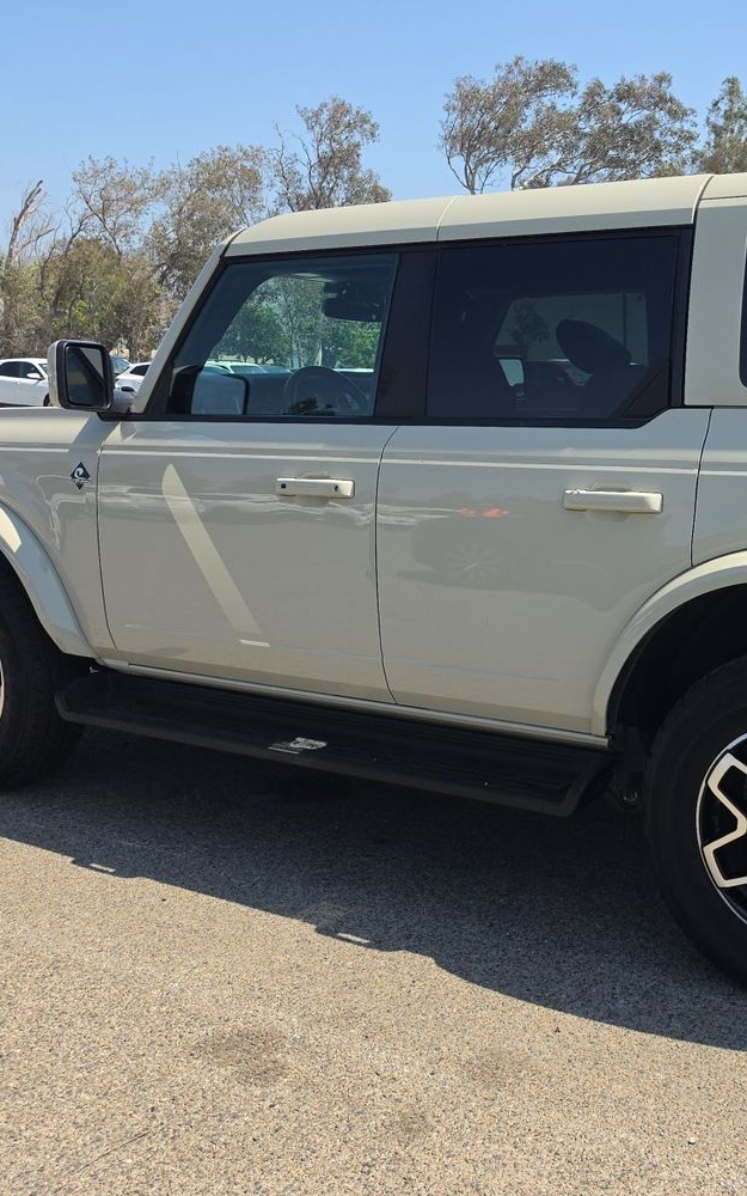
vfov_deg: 50.3
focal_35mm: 39
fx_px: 1270
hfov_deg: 31.6
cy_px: 550
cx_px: 633
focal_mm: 6.5
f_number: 1.4
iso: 64
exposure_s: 1/4143
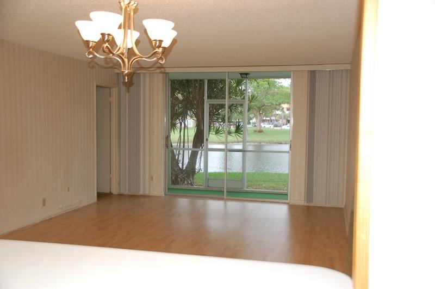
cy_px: 144
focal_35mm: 39
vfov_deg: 34.1
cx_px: 218
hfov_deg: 49.6
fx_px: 471
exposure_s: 1/60
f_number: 4
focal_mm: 26
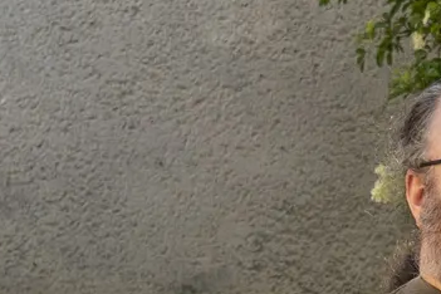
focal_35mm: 164
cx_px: 646
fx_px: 2009
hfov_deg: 12.0
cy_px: 507
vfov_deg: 8.1
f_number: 4
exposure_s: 1/160
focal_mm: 24
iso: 160
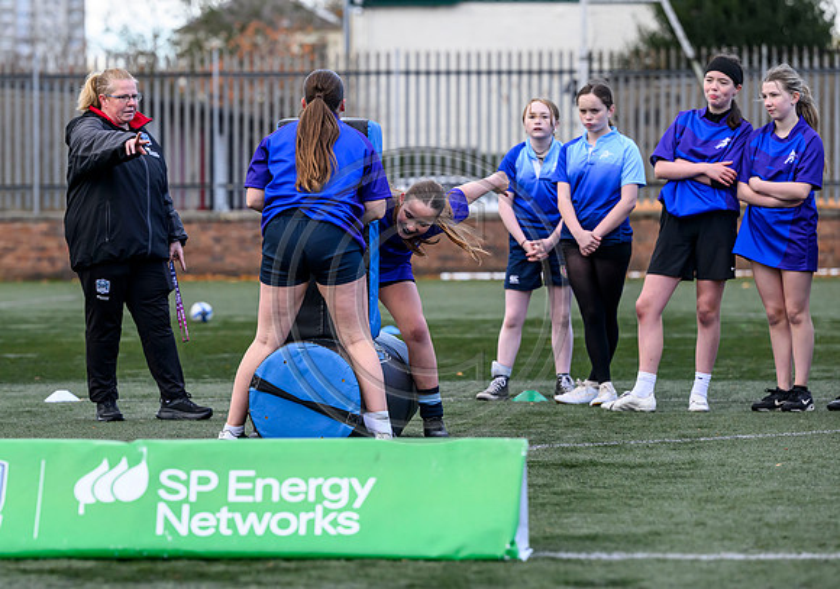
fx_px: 4313
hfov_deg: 11.1
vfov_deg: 7.8
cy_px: 311
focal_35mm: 182
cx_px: 362
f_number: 4
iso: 1600
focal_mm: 150
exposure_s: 1/1600
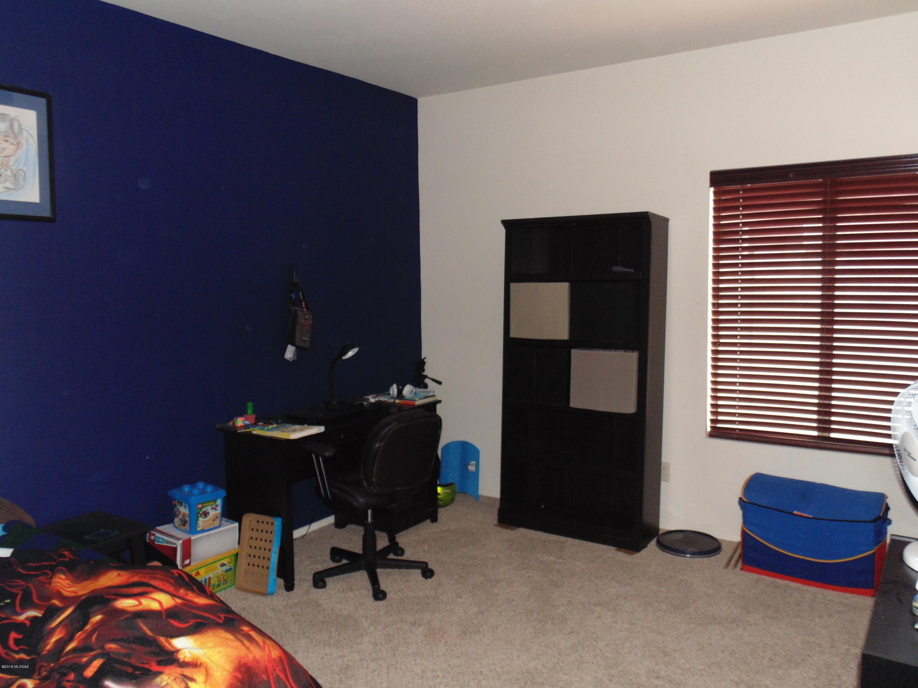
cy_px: 344
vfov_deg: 51.4
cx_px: 459
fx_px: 716
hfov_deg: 65.3
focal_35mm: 27
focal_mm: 4.8
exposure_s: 1/8
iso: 200
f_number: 3.2
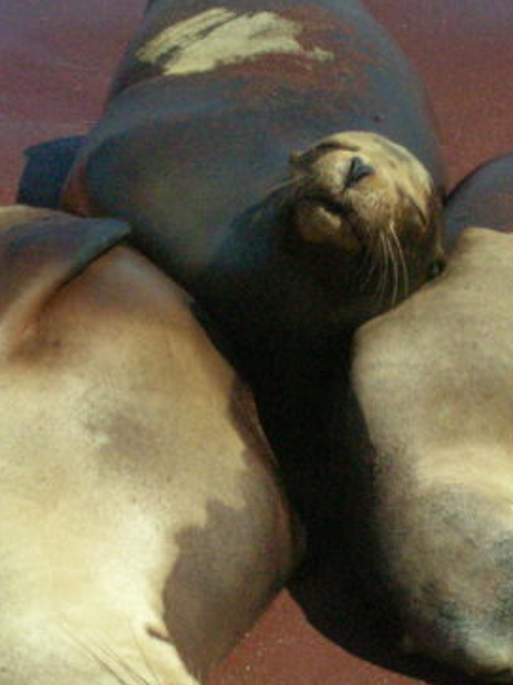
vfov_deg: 8.9
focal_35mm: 223
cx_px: 464
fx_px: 4412
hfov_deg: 6.6
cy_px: 388
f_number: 15.1
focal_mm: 17.4
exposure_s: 1/246
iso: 400
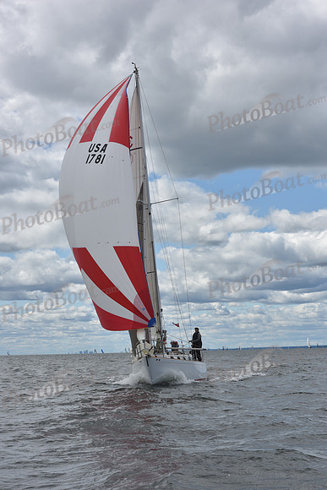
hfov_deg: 19.5
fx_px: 953
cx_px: 164
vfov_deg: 28.8
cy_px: 245
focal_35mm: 70
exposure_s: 1/800
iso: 250
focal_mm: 70
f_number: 11
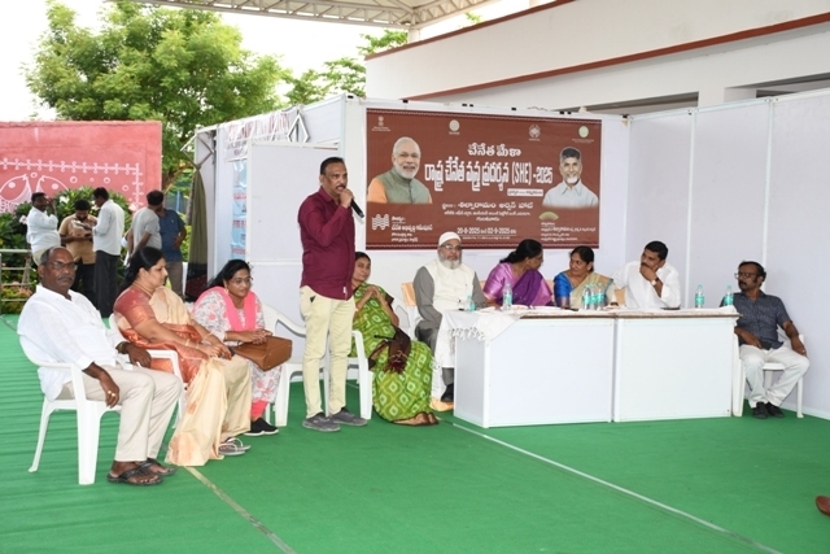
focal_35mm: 51
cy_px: 277
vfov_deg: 26.5
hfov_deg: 38.9
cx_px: 415
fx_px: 1176
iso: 320
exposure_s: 1/80
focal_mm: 34
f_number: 5.6
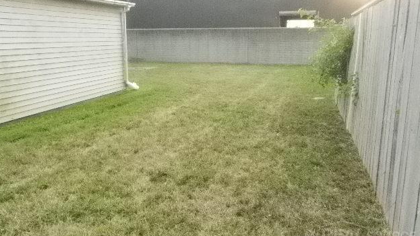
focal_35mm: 28
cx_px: 210
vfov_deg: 41.1
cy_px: 84
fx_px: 312
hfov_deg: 67.9
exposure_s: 1/1600
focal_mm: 4.5
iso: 3200
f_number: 7
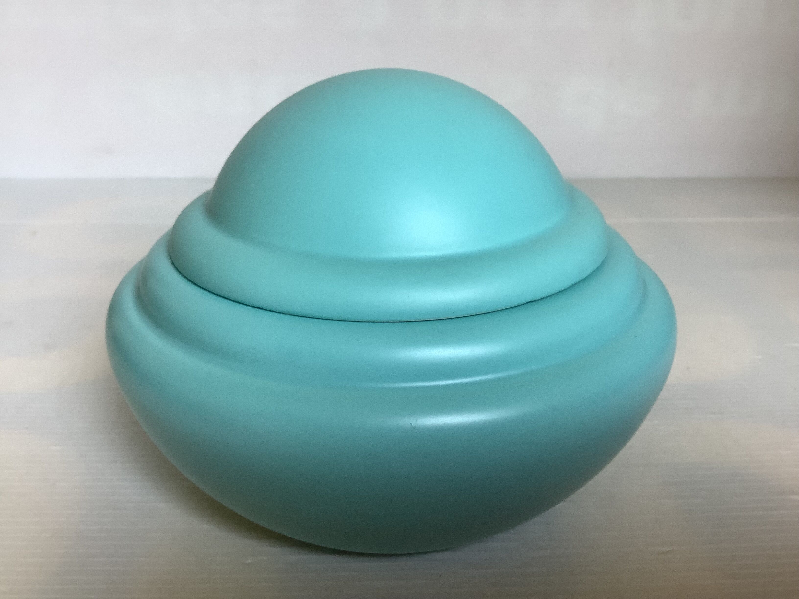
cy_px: 300
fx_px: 716
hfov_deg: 58.4
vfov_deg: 45.4
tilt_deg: -24.2
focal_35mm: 31
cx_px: 400
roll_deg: +0.1
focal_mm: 3.3
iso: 64
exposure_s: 1/50
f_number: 2.4
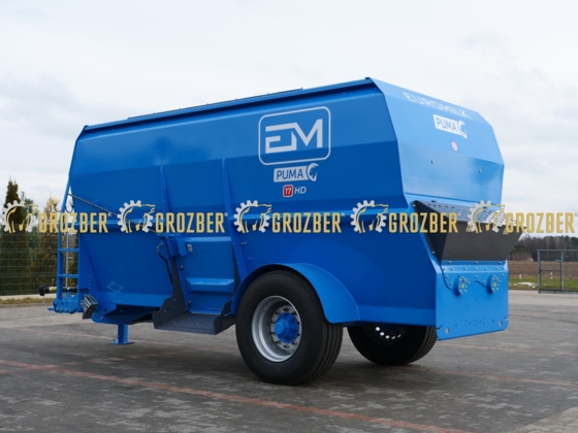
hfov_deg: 39.7
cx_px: 289
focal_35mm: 48
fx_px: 801
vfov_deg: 30.3
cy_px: 216
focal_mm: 24
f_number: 5
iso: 200
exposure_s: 1/200
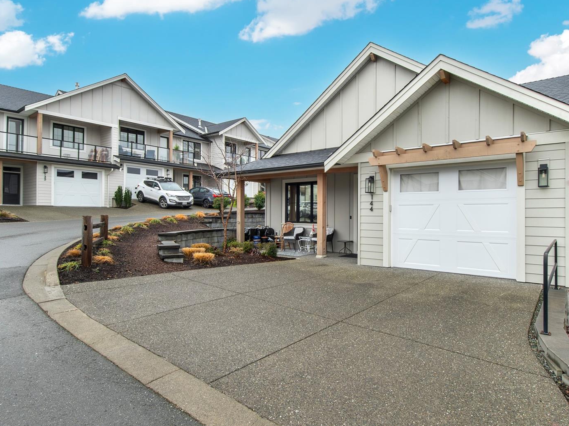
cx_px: 320
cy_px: 209
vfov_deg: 66.0
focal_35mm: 20
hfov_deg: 81.4
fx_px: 329
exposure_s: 1/100
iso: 320
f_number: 8
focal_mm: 12
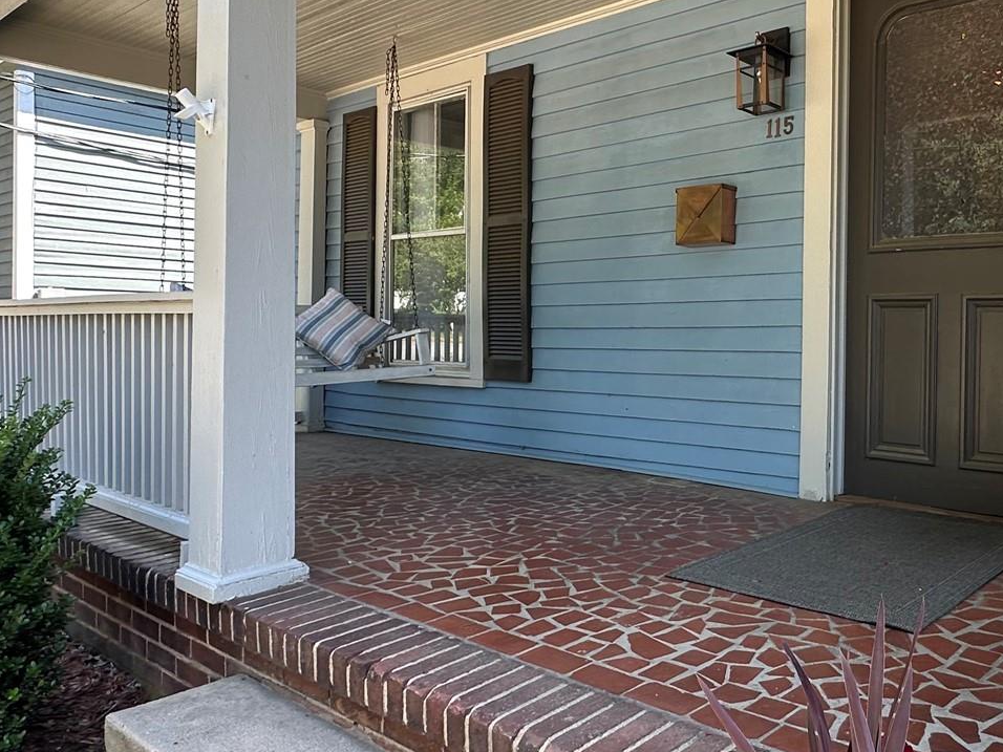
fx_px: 869
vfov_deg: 46.7
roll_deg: -0.9
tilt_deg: +0.0
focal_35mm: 30
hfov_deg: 57.7
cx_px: 721
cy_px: 332
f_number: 2.2
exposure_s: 1/151
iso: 40
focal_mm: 2.22
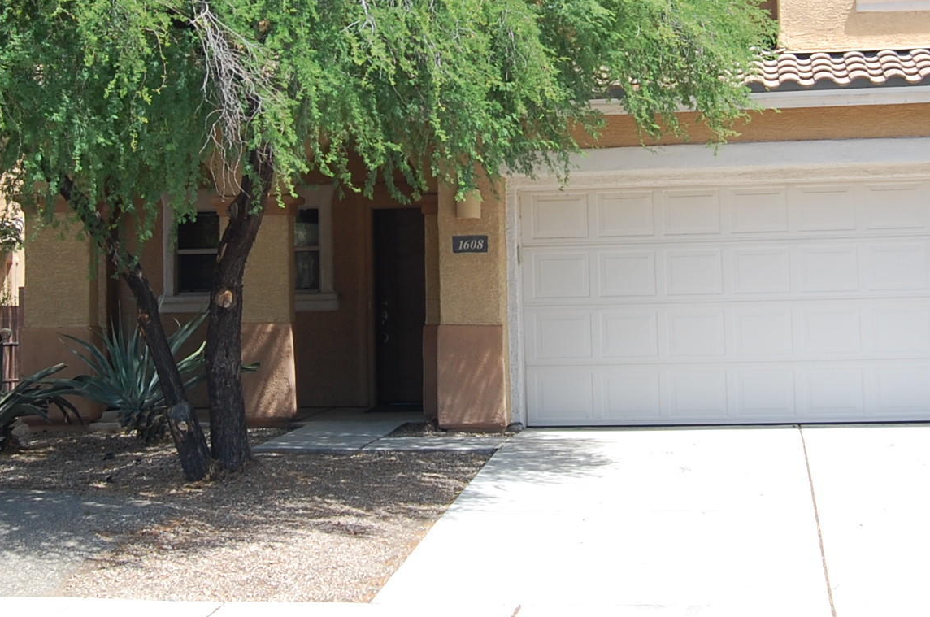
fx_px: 1831
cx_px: 427
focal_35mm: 71
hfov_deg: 28.5
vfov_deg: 18.8
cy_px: 51
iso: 200
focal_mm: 24
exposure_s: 1/200
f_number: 7.1
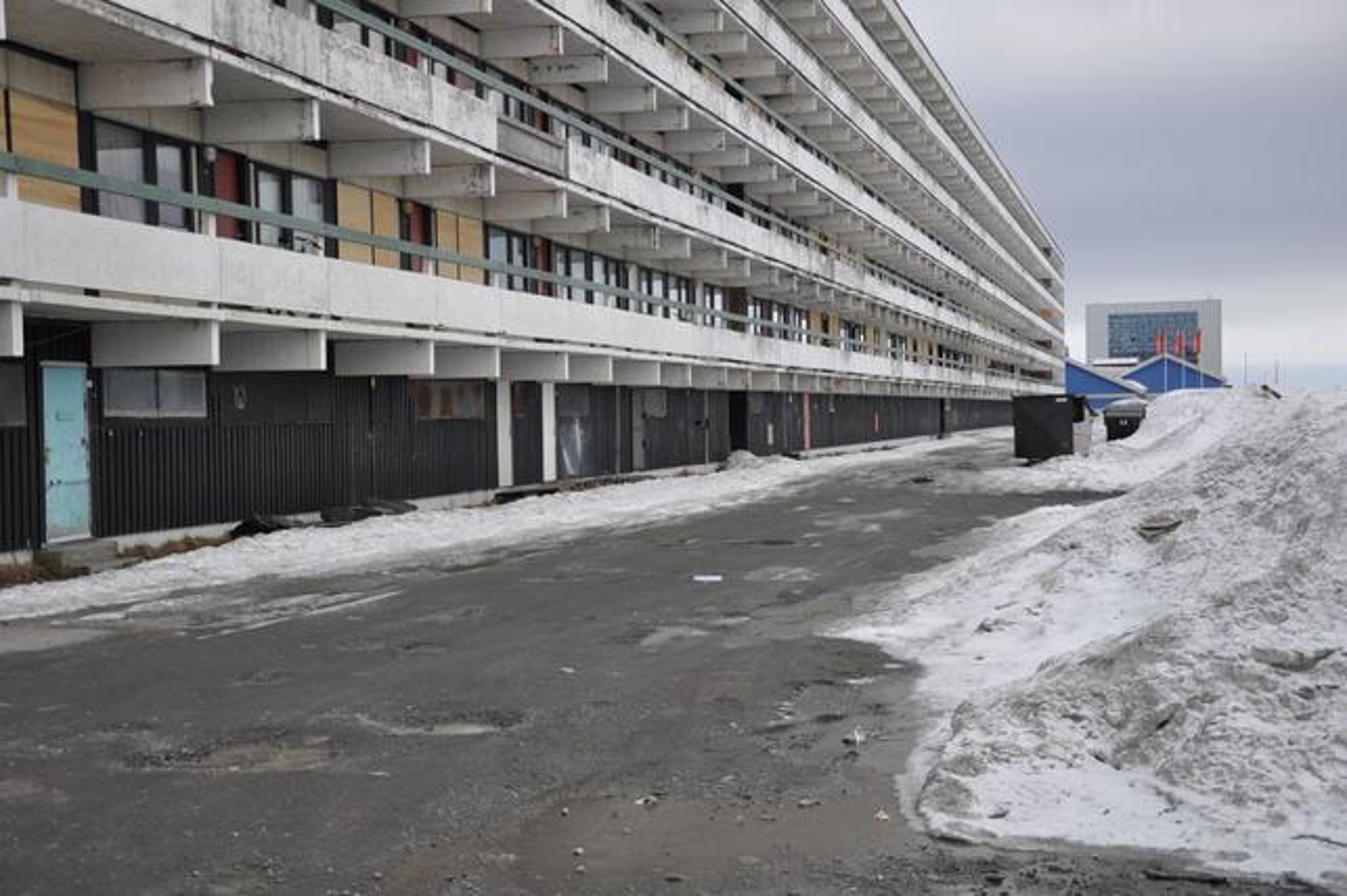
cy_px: 448
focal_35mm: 51
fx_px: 1907
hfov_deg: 38.9
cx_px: 674
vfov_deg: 26.5
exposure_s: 1/125
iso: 200
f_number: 5.6
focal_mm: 34
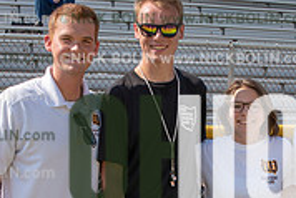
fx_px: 642
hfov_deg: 25.9
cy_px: 174
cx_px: 186
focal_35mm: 78
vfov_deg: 17.3
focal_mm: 24
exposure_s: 1/1000
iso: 200
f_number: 5.6
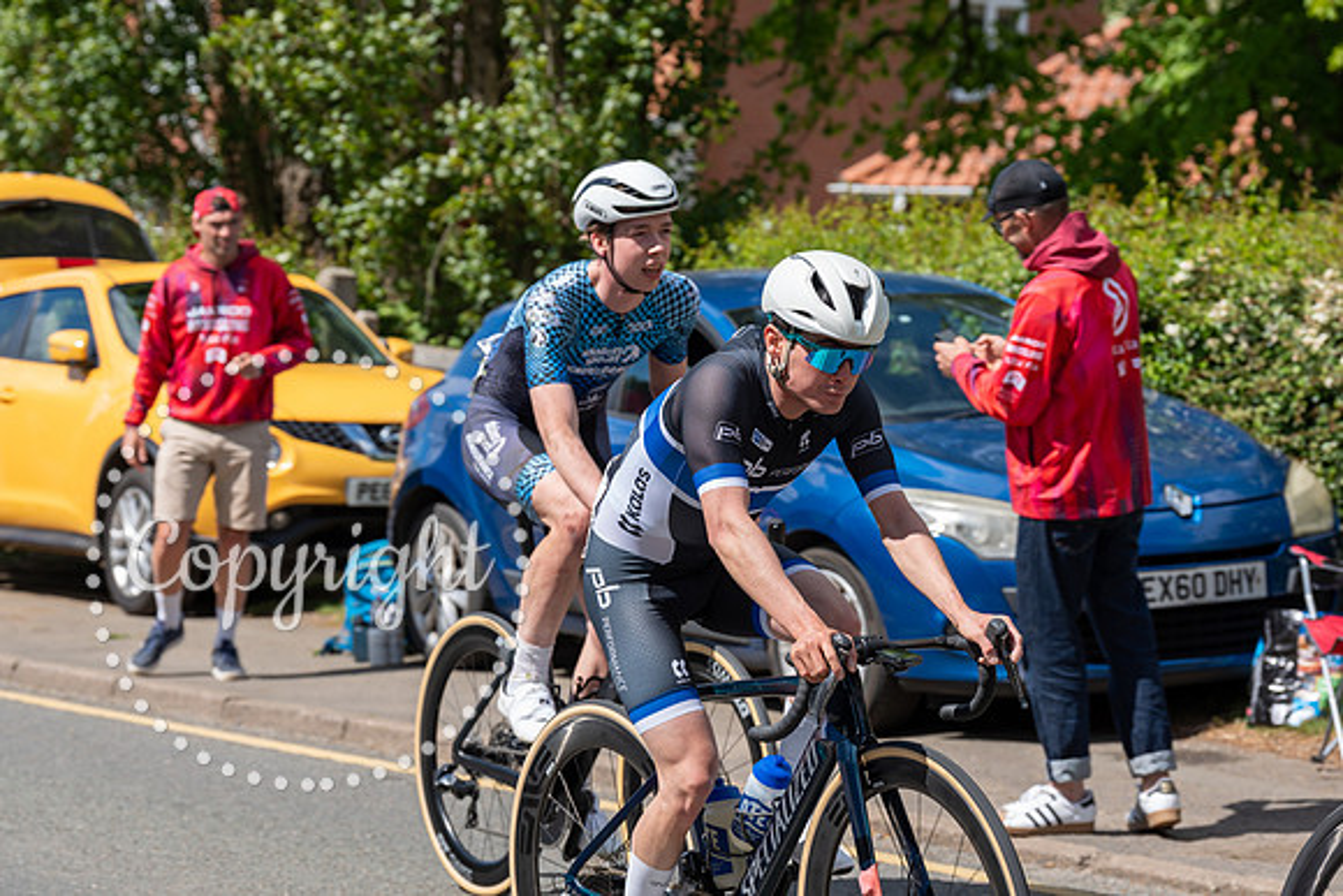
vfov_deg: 12.0
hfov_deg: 17.9
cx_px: 672
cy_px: 448
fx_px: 4254
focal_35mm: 114
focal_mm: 114
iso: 250
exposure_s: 1/1000
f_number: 5.6
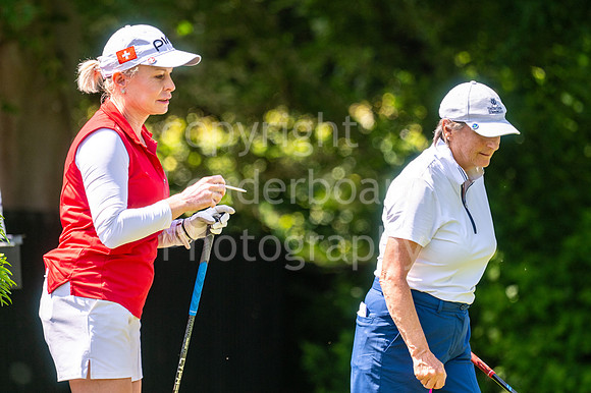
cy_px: 196
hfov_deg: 4.6
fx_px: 7383
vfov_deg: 3.1
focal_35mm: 450
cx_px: 296
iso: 200
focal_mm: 300
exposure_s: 1/800
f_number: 4.5
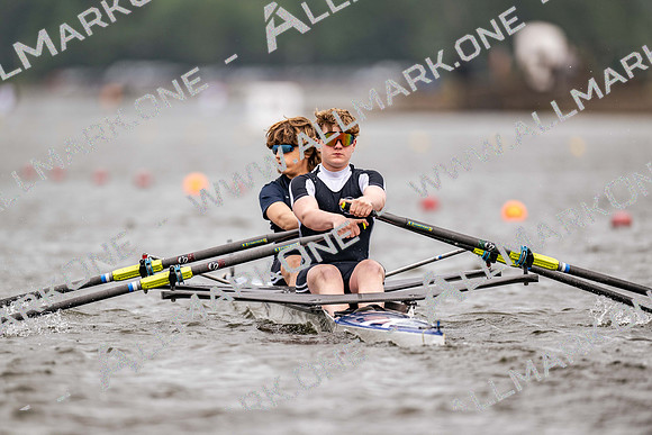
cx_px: 326
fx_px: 10869
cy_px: 218
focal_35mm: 600
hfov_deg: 3.4
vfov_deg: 2.3
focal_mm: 600
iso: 320
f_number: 4
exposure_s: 1/2500
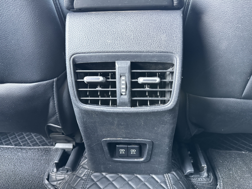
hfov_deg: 71.6
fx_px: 175
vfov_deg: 56.8
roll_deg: +2.8
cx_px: 126
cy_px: 94
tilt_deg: -22.1
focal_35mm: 24
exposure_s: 1/60
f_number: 1.78
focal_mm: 6.76
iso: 800
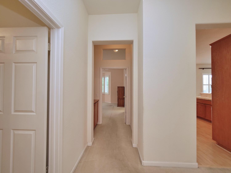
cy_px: 86
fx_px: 93
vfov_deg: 85.7
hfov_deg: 102.1
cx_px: 116
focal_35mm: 14
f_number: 3.5
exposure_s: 1/160
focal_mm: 7
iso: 800
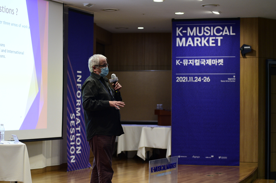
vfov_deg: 17.0
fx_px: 613
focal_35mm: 80
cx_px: 138
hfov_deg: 25.4
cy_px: 92
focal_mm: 80
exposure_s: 1/250
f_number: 4
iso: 2500
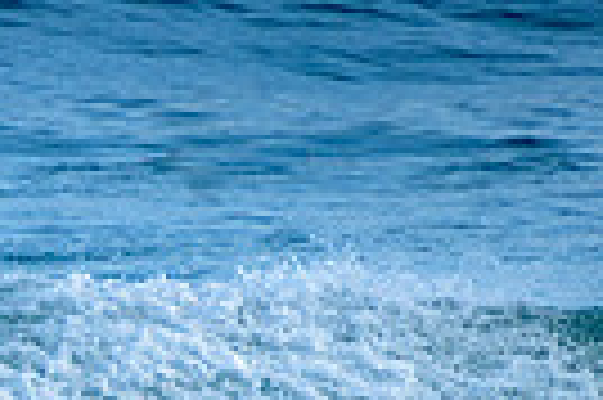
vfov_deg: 0.6
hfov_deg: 1.0
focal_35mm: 2127
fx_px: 35584
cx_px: -110
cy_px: 453
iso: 450
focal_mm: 400
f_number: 5.6
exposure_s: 1/1250
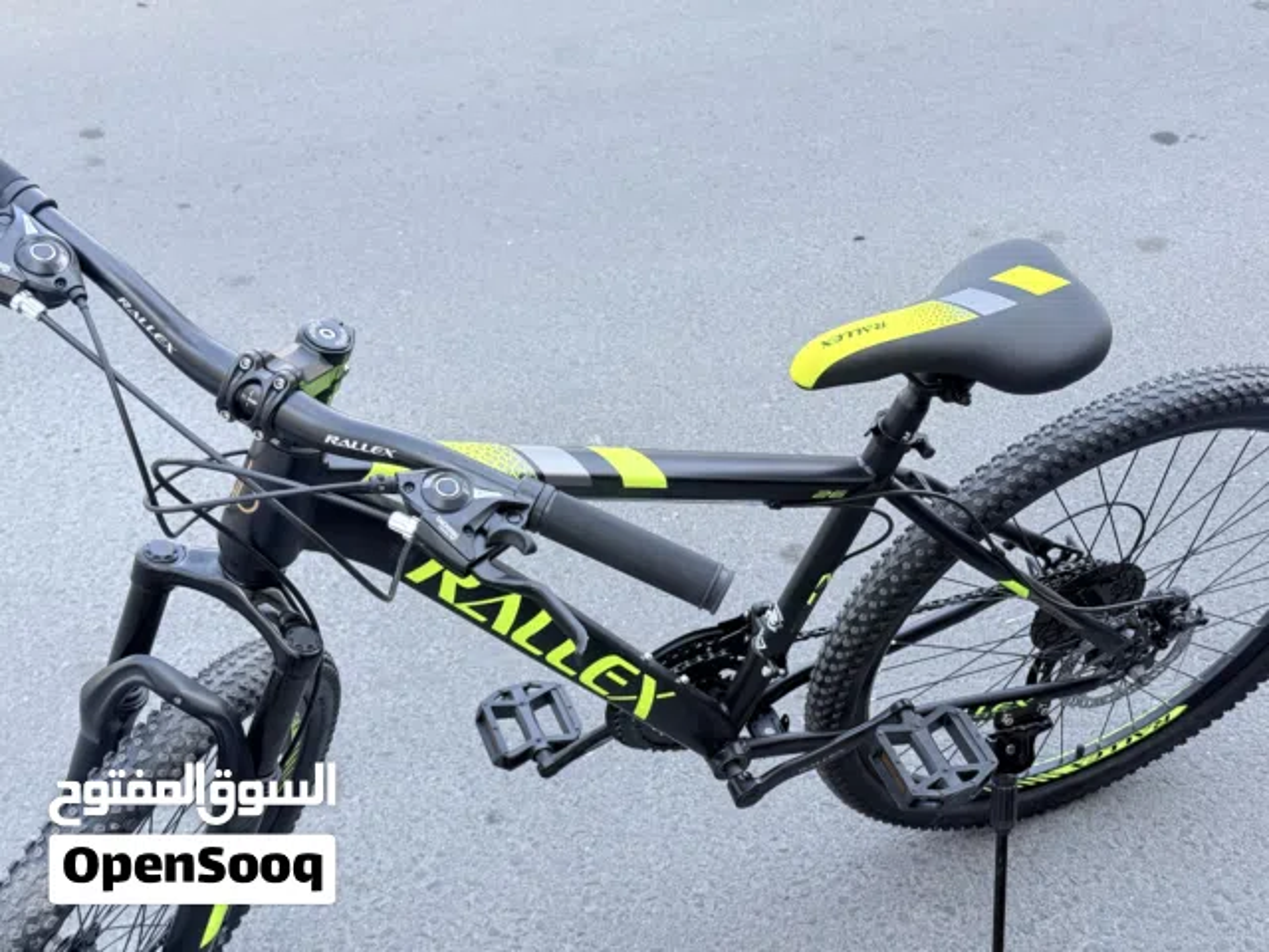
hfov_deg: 39.7
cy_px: 476
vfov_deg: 30.3
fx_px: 1760
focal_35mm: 48
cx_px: 634
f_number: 1.78
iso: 64
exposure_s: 1/663
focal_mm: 6.76
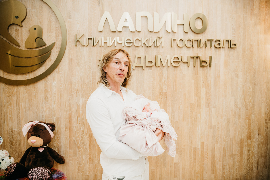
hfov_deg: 63.7
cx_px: 135
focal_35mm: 29
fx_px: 217
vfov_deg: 45.0
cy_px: 90
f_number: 3.2
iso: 160
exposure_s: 1/160
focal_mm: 29
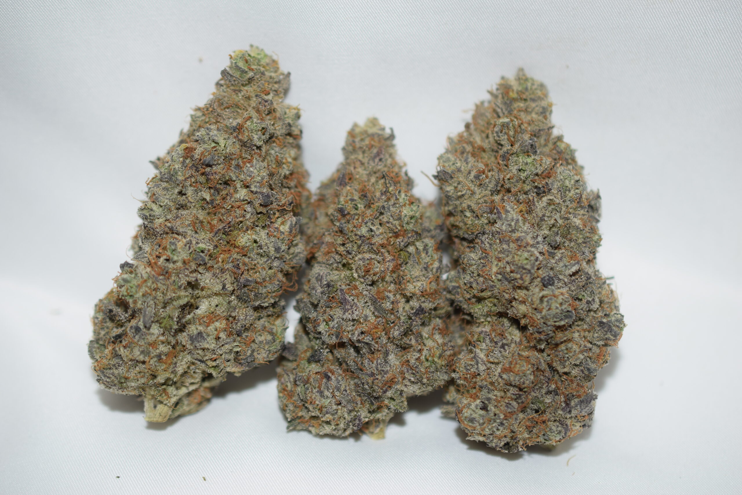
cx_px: 371
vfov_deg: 22.6
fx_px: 1237
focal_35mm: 60
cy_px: 248
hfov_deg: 33.4
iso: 100
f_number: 3
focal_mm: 40
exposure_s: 1/60
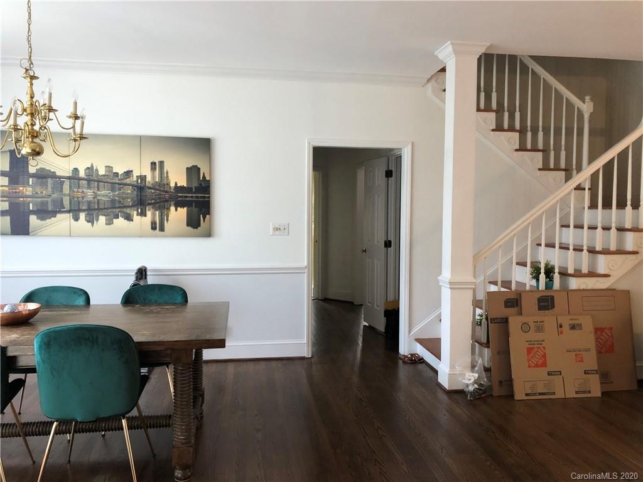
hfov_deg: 63.4
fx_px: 520
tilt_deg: -4.8
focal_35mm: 28
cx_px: 322
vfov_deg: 49.7
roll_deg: -1.0
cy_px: 241
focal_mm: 3.99
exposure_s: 1/15
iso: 40
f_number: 1.8
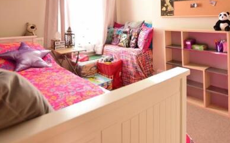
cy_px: 17
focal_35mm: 26
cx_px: 119
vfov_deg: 43.8
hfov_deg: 70.4
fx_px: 163
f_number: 5.6
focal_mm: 10
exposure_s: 1/60
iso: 400
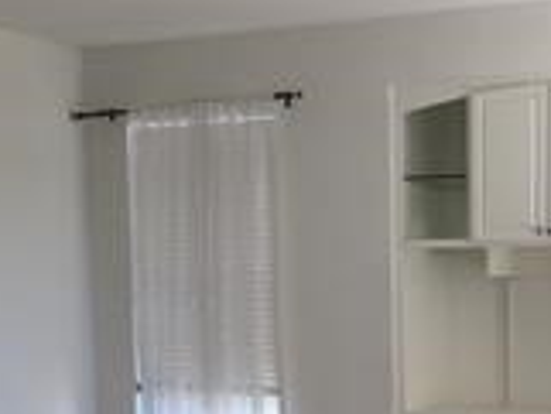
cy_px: 429
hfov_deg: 24.0
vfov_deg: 17.7
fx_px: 1290
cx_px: 359
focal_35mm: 81
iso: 32
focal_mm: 4.15
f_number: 2.2
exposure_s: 1/120
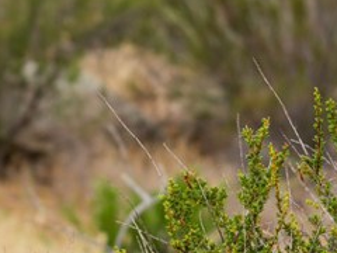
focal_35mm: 308
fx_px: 2998
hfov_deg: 6.4
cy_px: 217
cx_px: 17
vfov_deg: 4.8
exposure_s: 1/160
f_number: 5.6
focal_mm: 75
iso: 100
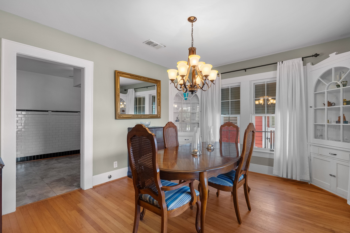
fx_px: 165
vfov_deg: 70.4
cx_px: 177
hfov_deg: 93.3
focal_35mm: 17
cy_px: 118
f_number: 8
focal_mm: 16
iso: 1000
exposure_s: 1/10
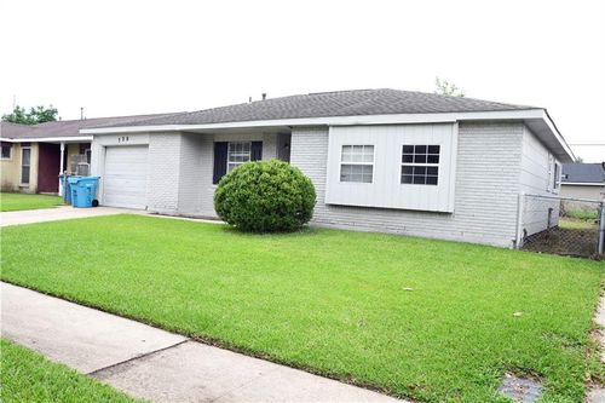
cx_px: 302
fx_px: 487
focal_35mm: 29
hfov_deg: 63.7
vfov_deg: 44.9
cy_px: 202
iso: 1000
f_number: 10
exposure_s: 1/200
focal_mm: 29
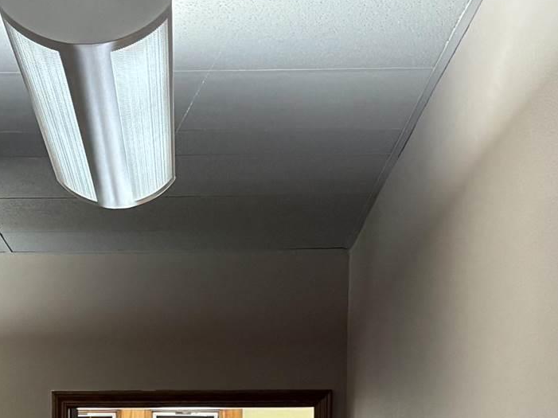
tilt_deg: -7.3
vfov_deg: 11.9
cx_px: 137
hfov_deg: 17.2
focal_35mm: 114
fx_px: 1837
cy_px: 765
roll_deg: +0.7
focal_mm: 5.96
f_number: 1.6
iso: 320
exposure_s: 1/60
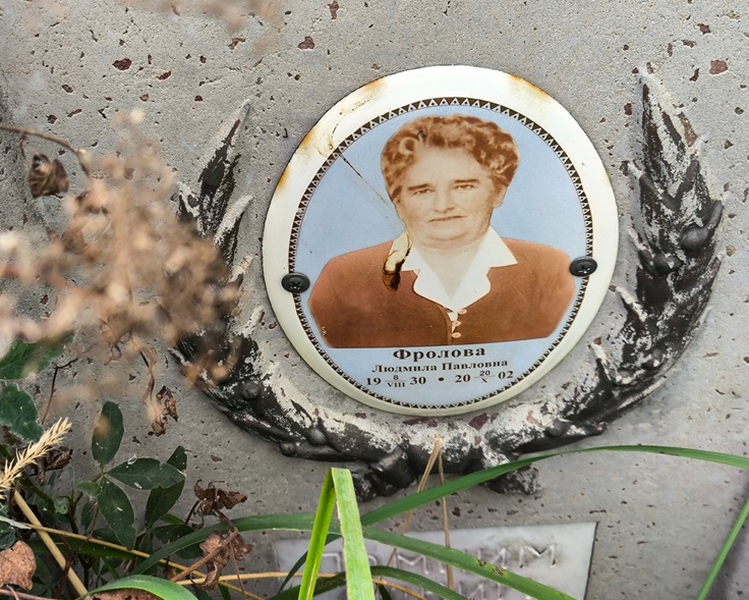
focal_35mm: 53
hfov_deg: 35.3
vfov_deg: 28.6
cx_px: 358
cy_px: 301
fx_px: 1175
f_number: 1.7
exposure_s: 1/120
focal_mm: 4.71
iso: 64
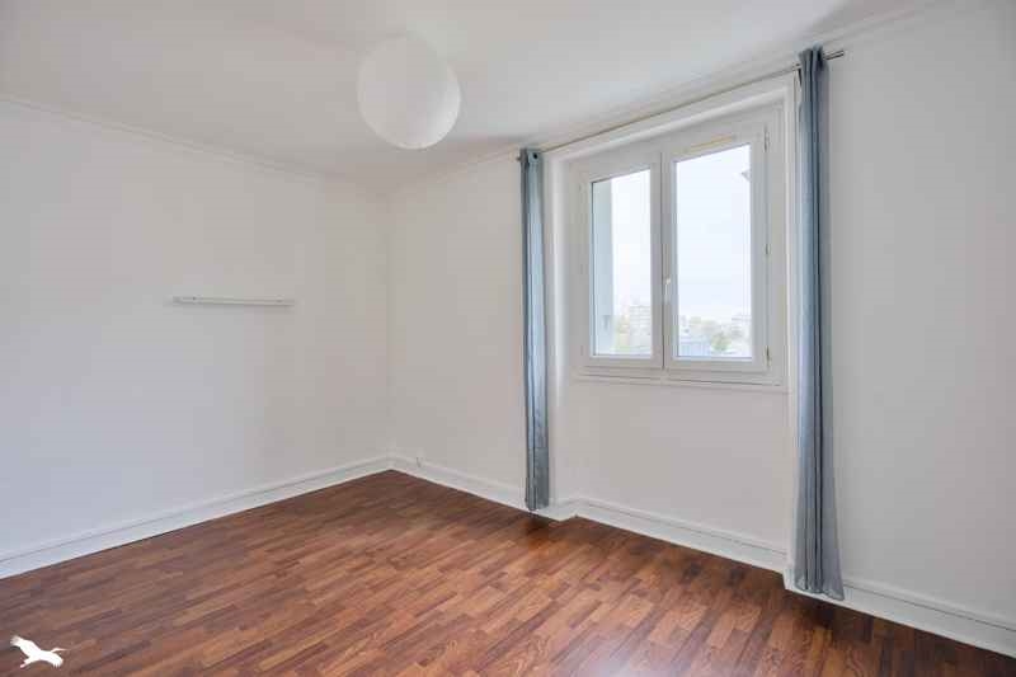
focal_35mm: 16
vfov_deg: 73.7
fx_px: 451
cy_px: 338
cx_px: 508
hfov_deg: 96.7
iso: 800
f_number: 8
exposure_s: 1/160
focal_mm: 16
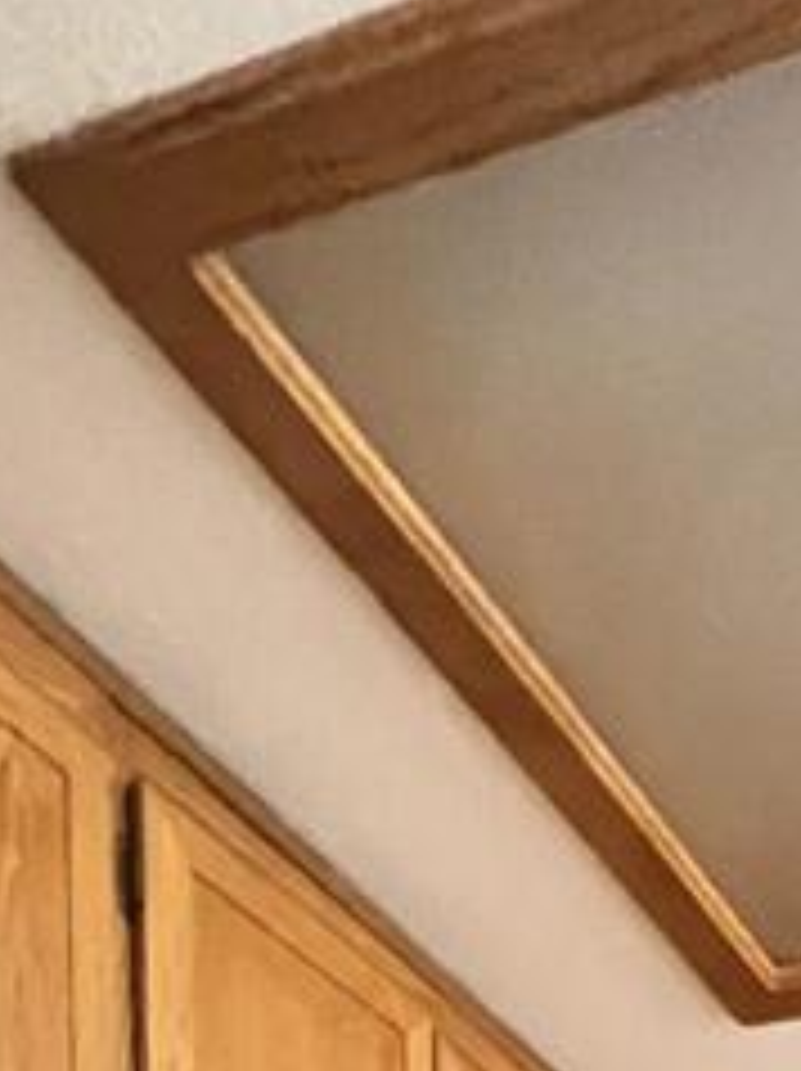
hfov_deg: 23.6
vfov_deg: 18.4
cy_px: 2228
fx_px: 1731
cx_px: 986
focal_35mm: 56
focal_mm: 1.57
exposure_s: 1/38
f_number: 1.8
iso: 1250
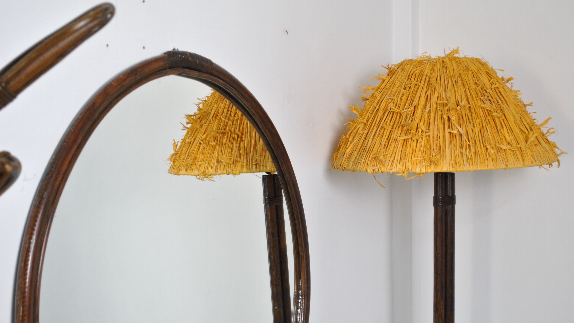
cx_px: 284
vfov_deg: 18.0
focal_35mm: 67
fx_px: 1020
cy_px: 166
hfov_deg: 31.4
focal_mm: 42
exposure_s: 1/30
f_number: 6.3
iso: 560
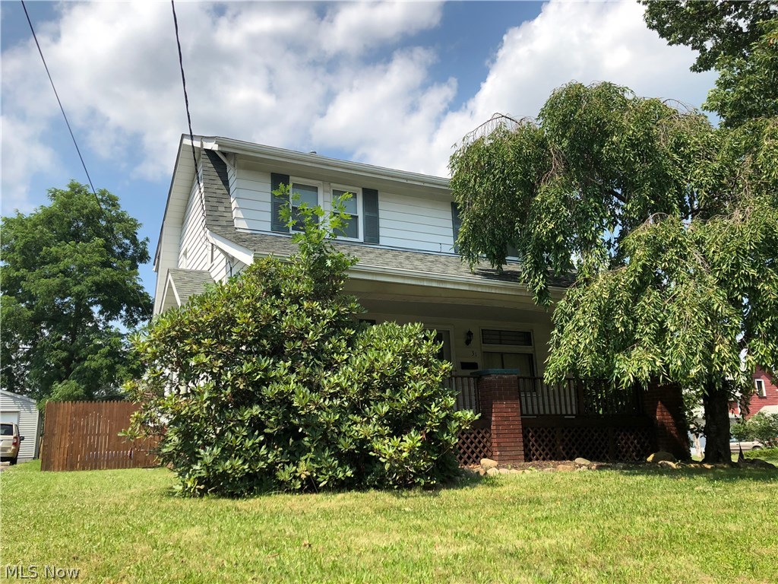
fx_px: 629
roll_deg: +2.0
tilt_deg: +14.5
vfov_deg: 49.7
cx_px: 389
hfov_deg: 63.4
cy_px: 292
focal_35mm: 28
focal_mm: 3.99
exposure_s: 1/1919
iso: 20
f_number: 1.8
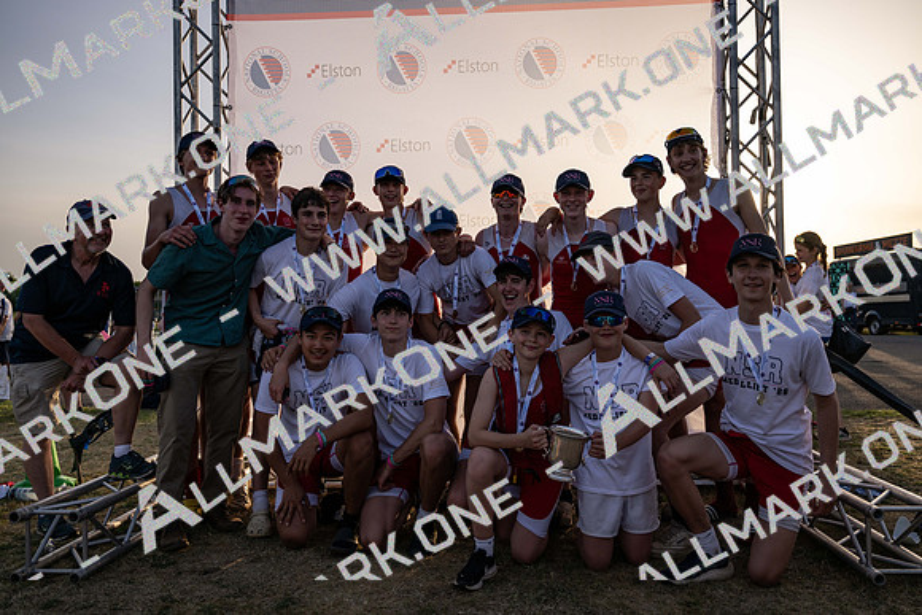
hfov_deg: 63.6
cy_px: 308
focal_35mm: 29
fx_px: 743
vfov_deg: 45.0
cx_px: 461
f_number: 2.8
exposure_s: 1/1600
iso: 64
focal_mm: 29
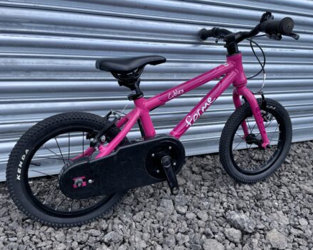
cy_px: 121
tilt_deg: -19.0
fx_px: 259
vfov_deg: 51.5
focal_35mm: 28
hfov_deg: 62.1
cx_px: 171
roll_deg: -3.4
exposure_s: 1/678
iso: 32
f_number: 1.6
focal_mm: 4.2
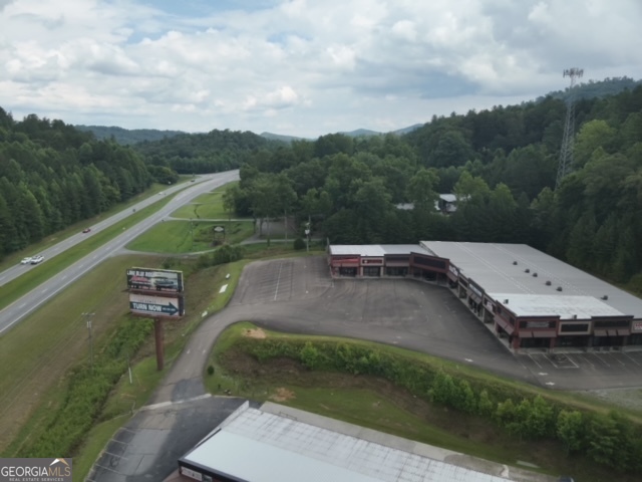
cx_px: 321
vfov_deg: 56.8
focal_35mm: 24
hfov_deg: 71.6
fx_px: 445
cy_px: 241
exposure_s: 1/800
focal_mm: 4.4
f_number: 2.8
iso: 100
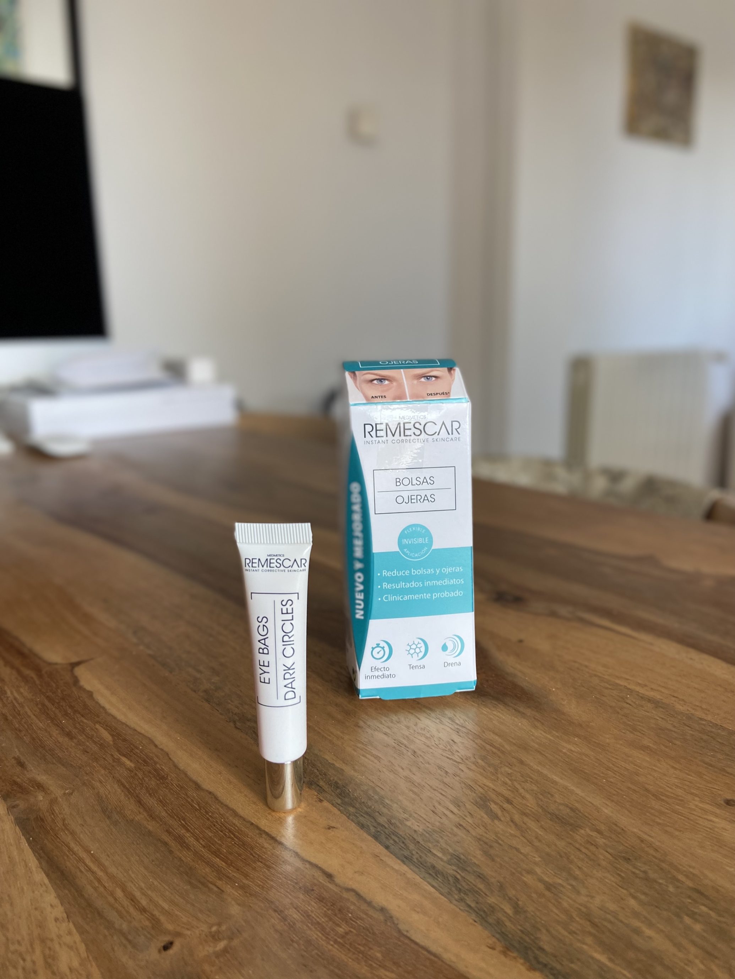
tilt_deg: -11.4
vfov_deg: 67.3
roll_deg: +0.6
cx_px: 368
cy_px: 490
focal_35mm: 26
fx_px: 736
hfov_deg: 53.1
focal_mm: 4.25
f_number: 1.8
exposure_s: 1/121
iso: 125
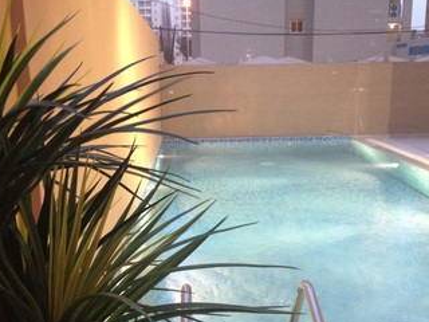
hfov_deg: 38.2
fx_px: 620
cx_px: 221
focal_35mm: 50
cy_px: 217
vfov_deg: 28.9
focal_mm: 4.28
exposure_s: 1/20
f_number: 2.4
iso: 400
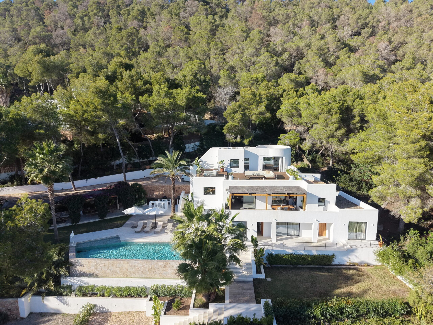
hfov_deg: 71.6
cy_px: 162
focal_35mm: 24
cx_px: 216
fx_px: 300
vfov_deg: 56.8
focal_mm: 8.67
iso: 400
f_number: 1.8
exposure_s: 1/5000
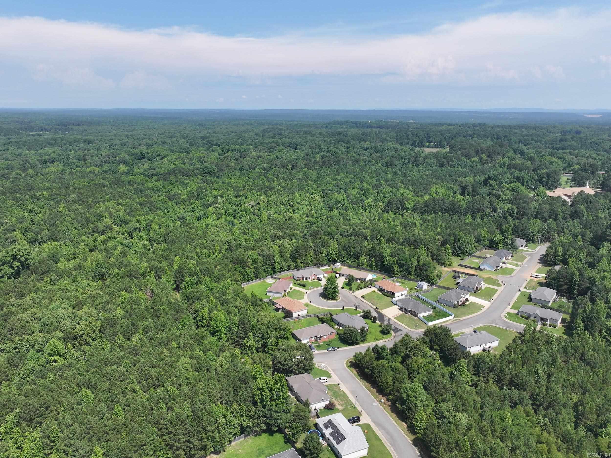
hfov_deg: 71.6
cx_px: 306
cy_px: 229
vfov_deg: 56.8
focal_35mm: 24
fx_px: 423
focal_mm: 12.29
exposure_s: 1/1600
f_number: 2.8
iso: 100
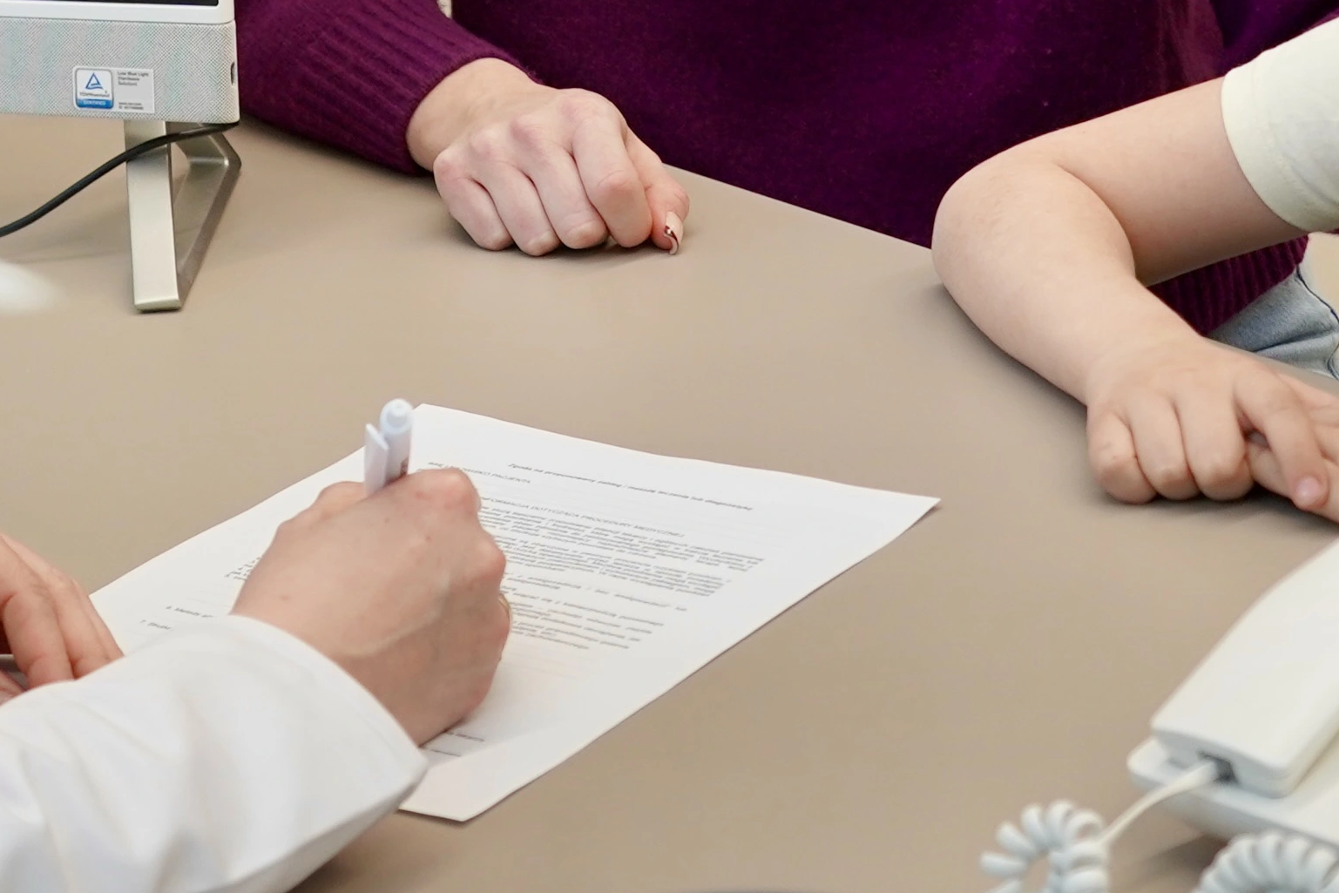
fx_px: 4501
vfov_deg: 10.6
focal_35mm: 121
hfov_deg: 16.8
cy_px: -750
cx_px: 339
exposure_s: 1/160
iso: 500
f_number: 4
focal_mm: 31
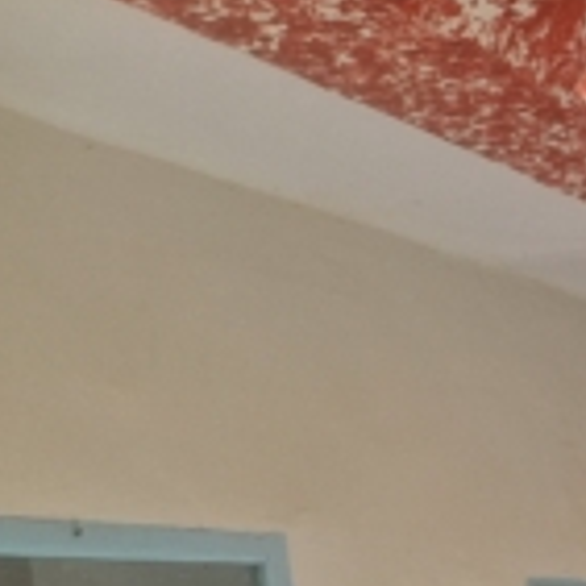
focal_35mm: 84
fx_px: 1609
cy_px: 873
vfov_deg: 18.4
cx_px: 1135
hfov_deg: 16.4
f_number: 1.8
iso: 50
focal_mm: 5.4
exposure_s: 1/385
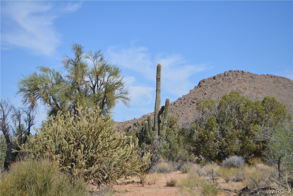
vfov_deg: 16.6
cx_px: 146
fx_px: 672
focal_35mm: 82
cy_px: 98
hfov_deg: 24.6
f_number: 7.1
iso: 400
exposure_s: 1/1600
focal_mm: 55
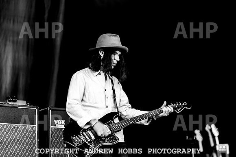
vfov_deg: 10.5
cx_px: 118
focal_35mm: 130
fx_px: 852
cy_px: 78
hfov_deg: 15.8
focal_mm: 130
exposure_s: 1/50
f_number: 4.5
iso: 320
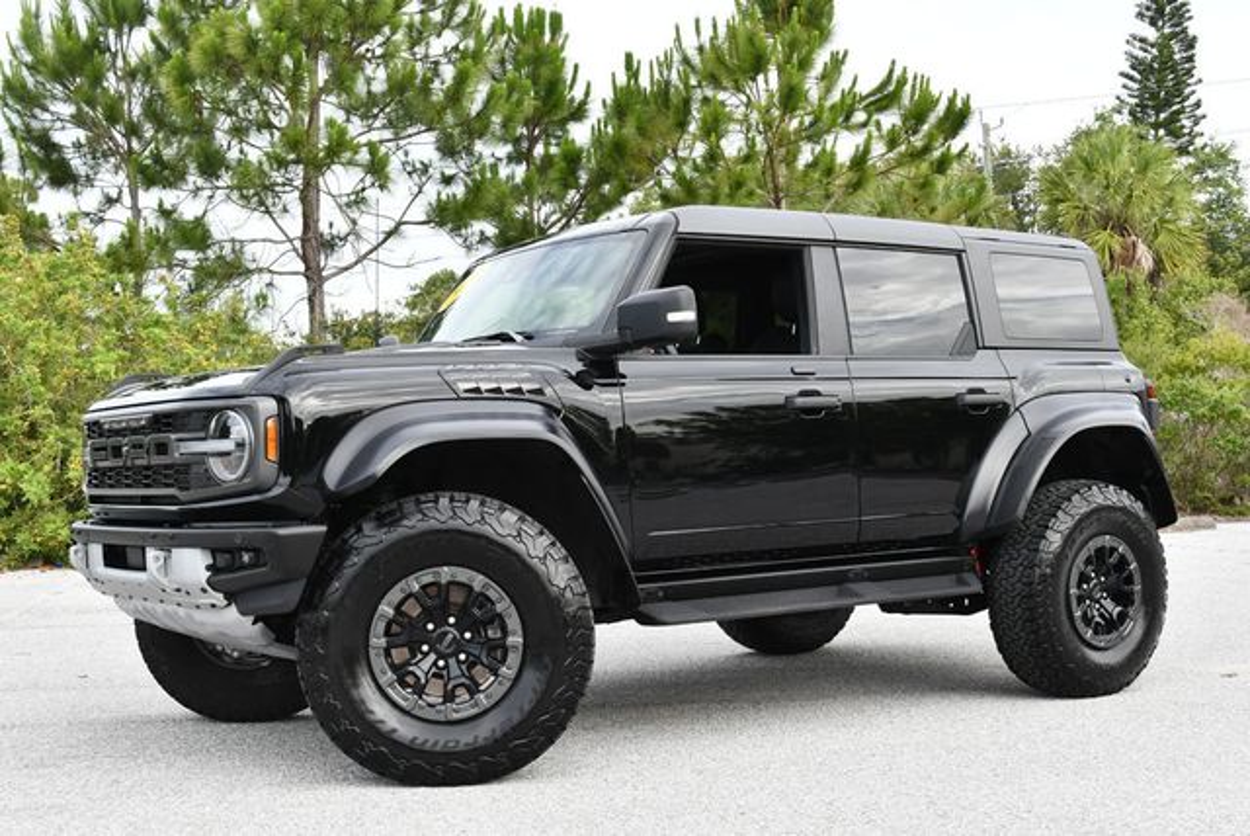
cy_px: 418
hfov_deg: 41.1
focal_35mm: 48
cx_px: 625
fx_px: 1668
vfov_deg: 28.1
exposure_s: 1/250
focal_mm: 24
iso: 220
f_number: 5.6
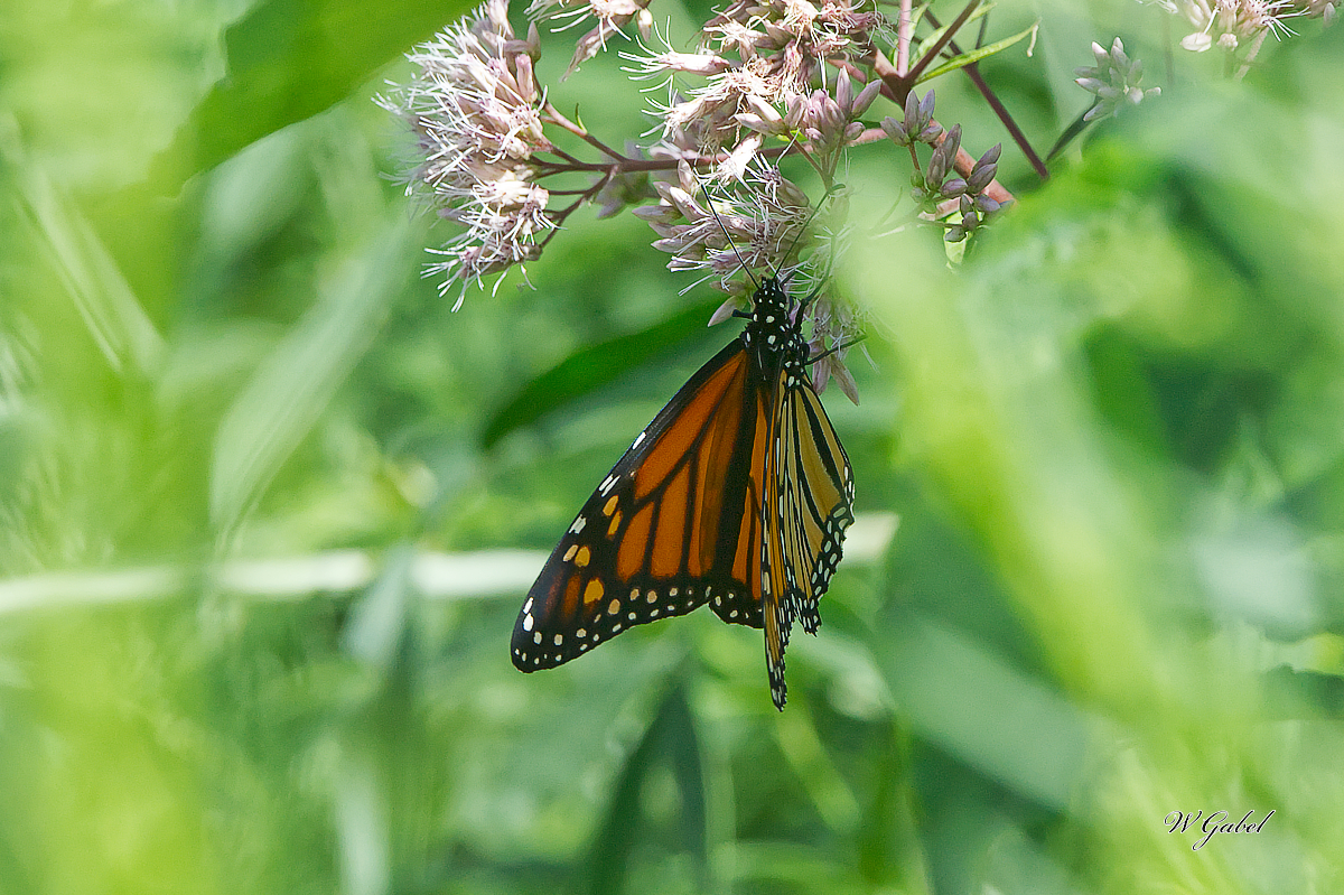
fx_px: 27987
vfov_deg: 1.8
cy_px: 448
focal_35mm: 750
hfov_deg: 2.8
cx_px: 672
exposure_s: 1/1250
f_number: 11
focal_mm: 500
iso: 3600
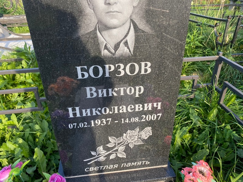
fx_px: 183
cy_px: 91
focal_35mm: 26
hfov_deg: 67.3
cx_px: 122
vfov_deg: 53.1
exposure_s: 1/934
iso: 32
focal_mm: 4.25
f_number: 1.8
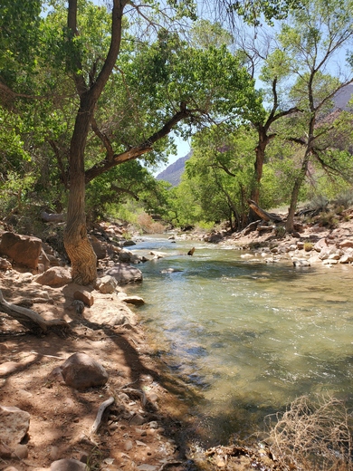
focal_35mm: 26
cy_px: 236
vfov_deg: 67.3
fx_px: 354
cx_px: 176
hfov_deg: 53.1
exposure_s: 1/786
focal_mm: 4.3
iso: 50
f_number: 2.4
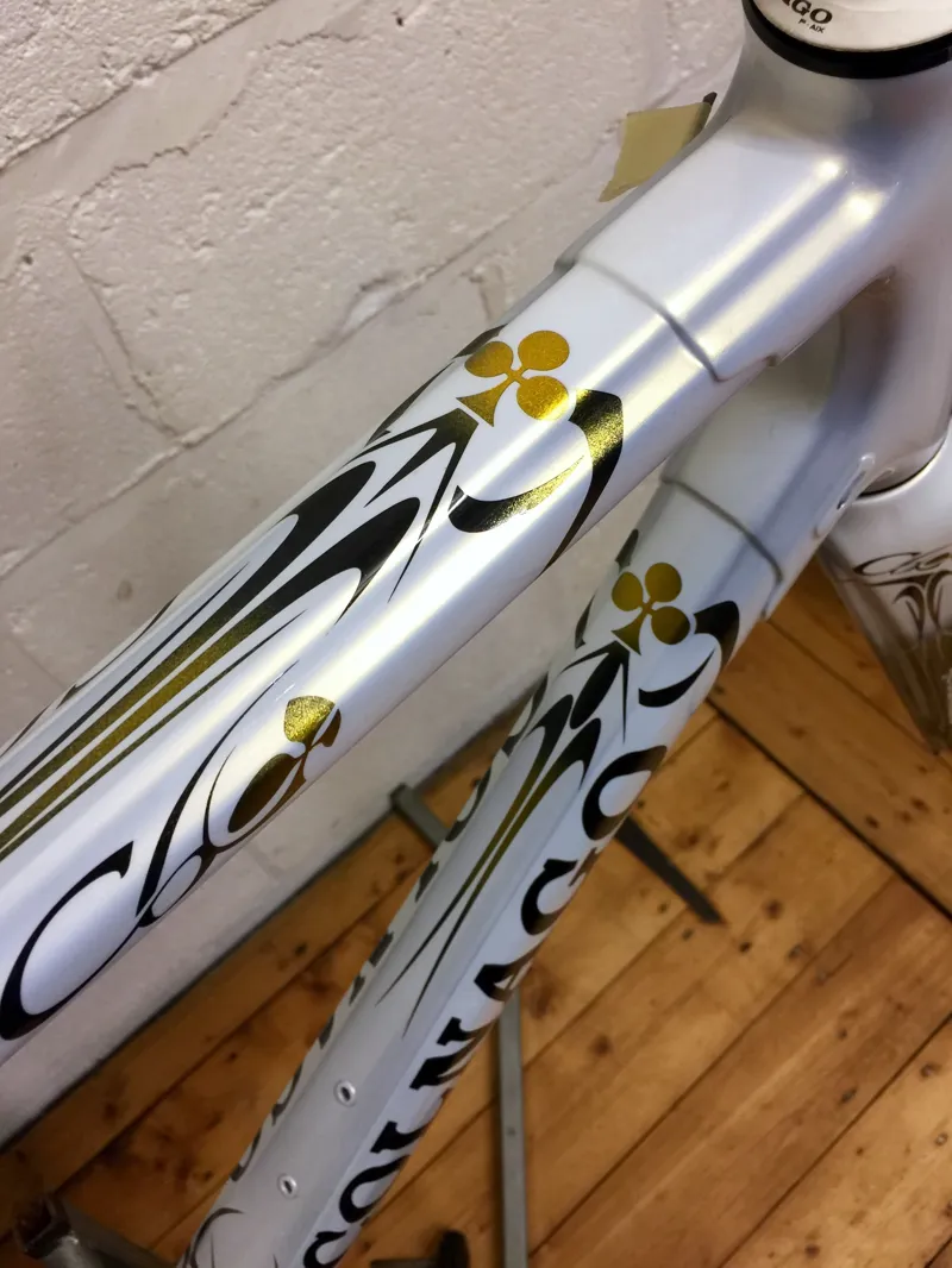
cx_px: 476
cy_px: 634
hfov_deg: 48.2
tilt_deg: -62.3
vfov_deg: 61.6
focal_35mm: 29
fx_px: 1063
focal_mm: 4.15
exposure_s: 1/17
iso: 64
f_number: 2.2
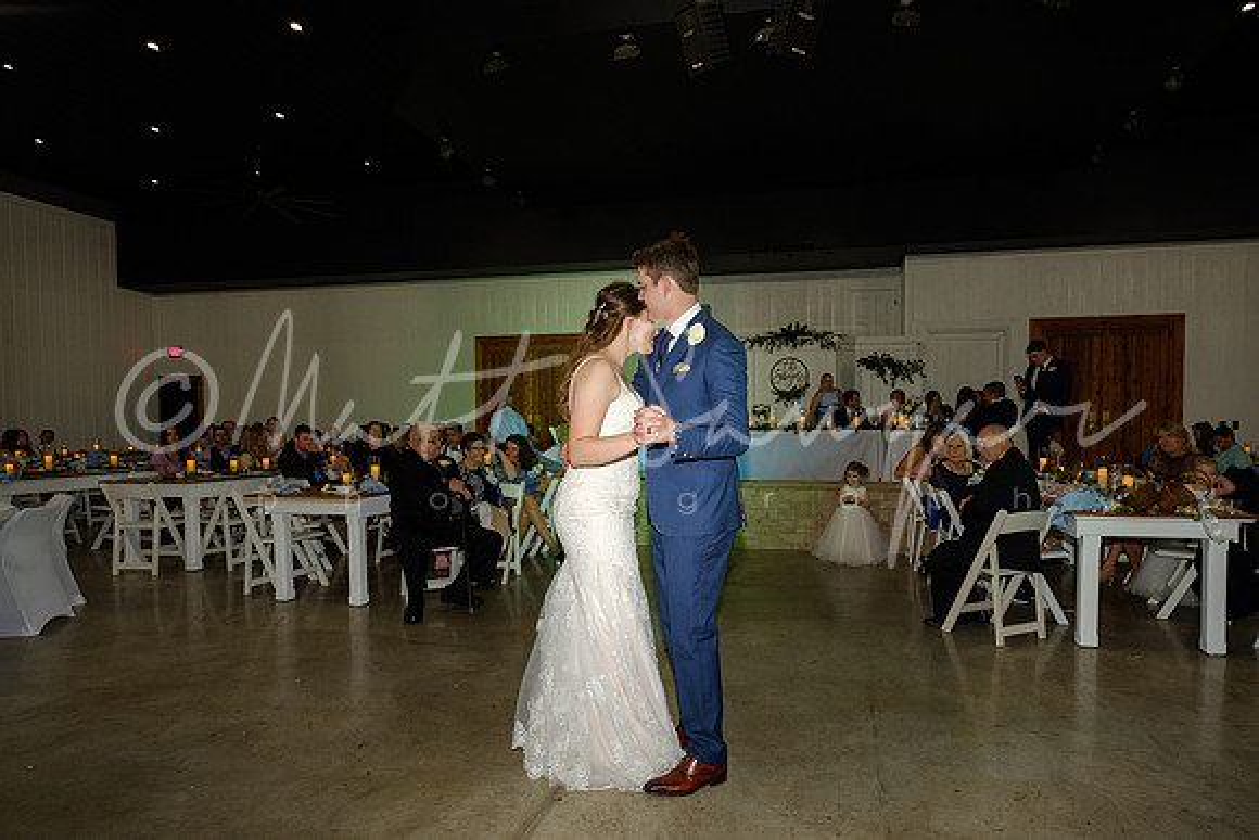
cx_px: 684
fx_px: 684
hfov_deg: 85.0
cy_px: 456
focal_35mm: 20
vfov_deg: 63.0
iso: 1600
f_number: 4
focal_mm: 12
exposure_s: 1/40
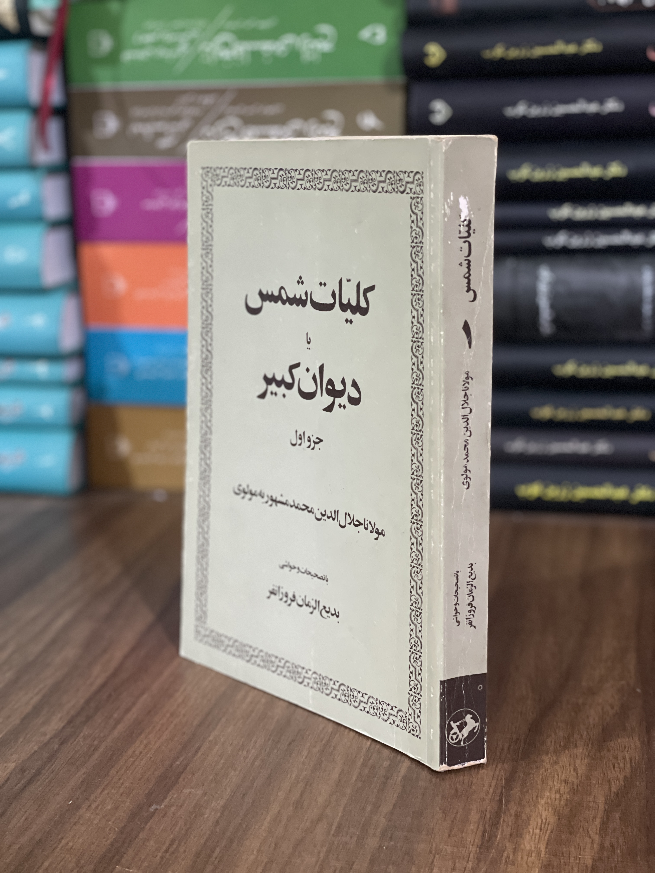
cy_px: 436
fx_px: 1312
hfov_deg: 28.0
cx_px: 328
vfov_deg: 36.8
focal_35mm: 52
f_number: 2
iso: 500
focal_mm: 6
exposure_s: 1/29
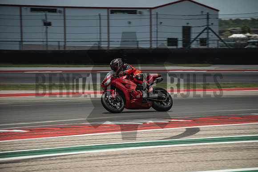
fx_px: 1649
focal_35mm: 230
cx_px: 129
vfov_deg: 6.0
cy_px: 86
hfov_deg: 8.9
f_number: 6.4
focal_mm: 153.3
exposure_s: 1/400
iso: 160
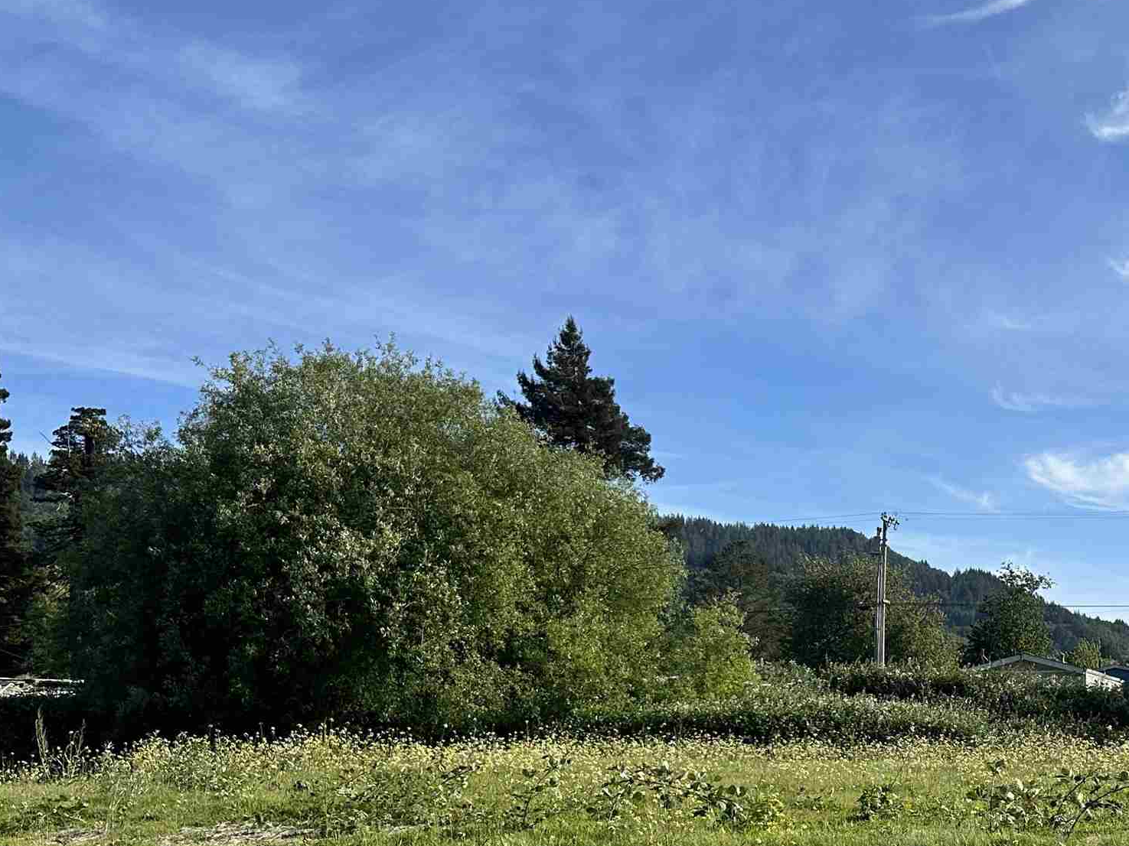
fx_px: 1631
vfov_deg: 28.2
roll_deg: +0.6
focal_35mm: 50
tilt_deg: -0.6
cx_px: 902
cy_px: 735
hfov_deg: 36.9
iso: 80
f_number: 1.78
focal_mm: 6.86
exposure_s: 1/5263
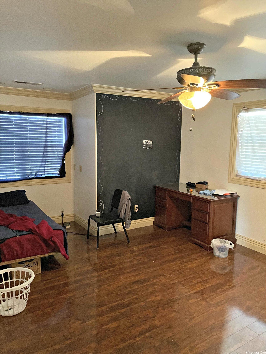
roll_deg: -0.5
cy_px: 177
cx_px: 133
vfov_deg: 67.3
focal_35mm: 26
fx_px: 266
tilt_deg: -5.5
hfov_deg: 53.1
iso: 640
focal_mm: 4.2
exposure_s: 1/30
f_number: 1.6
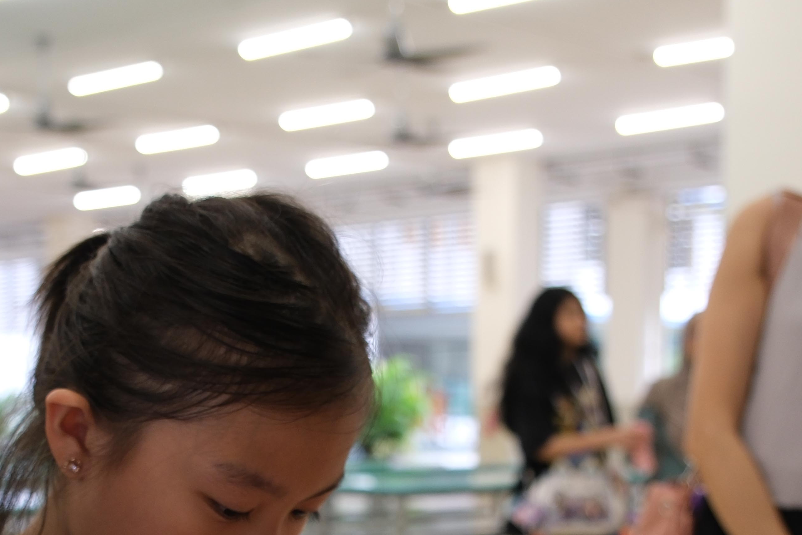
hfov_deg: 25.2
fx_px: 1782
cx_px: 256
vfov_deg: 16.5
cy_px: 595
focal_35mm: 80
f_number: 2.8
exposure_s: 1/100
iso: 500
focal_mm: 21.7
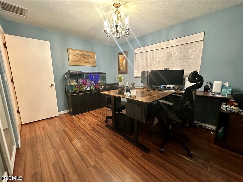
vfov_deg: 85.7
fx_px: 98
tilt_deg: -10.0
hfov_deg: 102.1
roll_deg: +0.0
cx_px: 122
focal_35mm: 14
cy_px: 91
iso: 800
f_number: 2.2
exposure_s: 1/40
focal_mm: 2.22
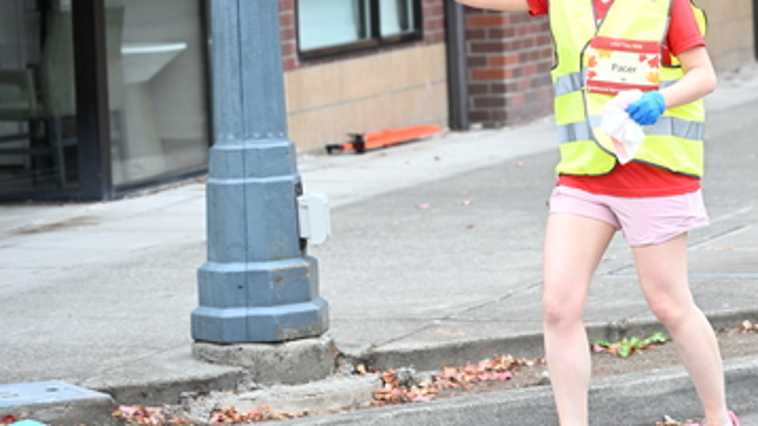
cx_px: 502
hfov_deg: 12.2
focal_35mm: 177
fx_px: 3556
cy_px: 75
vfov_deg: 6.8
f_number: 4
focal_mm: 110
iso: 1600
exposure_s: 1/400
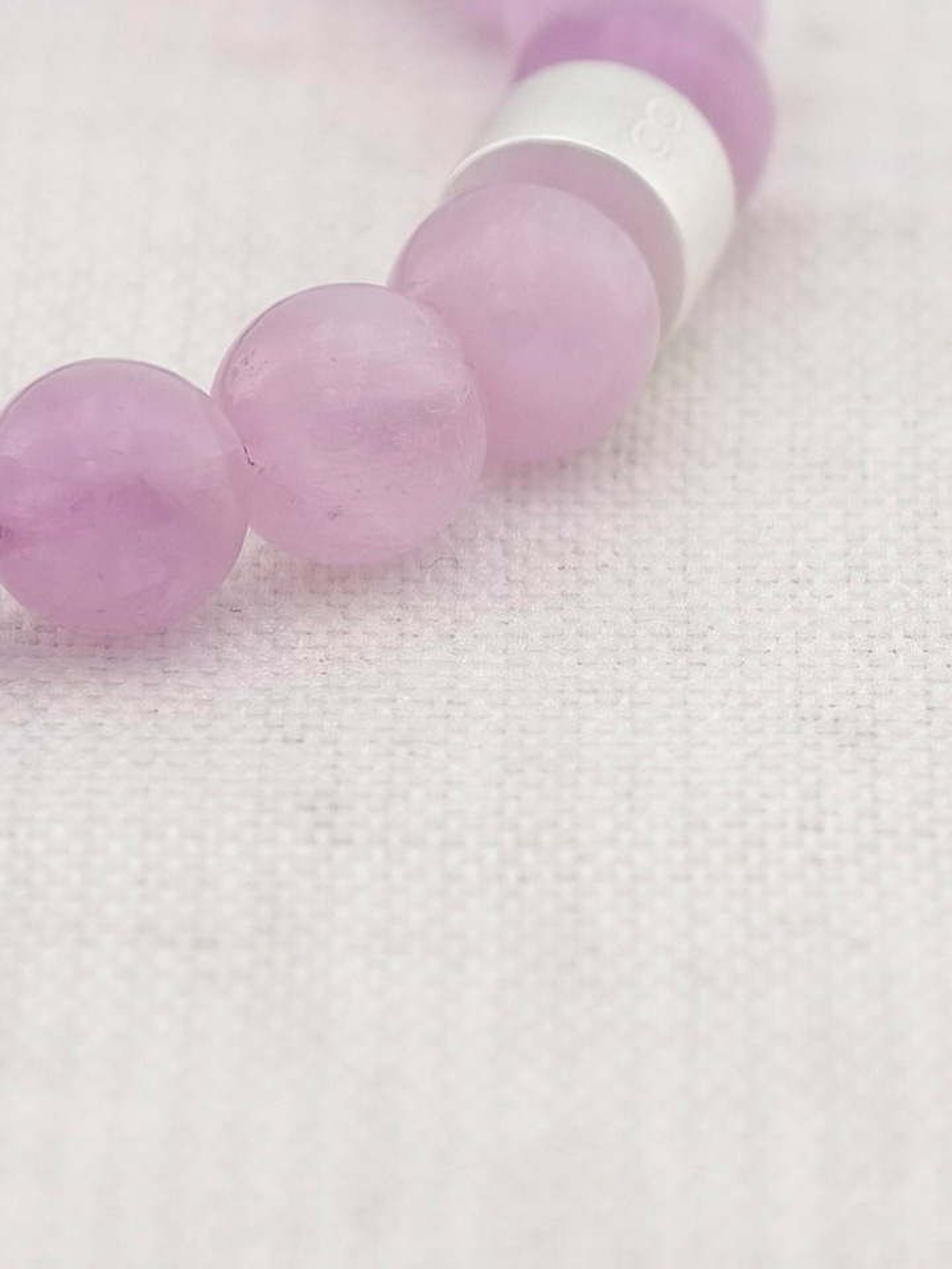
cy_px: 634
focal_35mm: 85
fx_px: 3117
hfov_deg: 17.4
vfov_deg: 23.0
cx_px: 476
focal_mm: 22.48
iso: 50
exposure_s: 1/182
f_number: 16
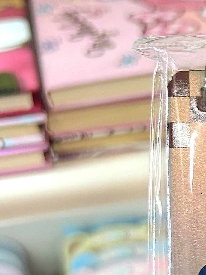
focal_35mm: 107
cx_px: 321
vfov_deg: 18.1
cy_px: 248
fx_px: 849
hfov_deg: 13.0
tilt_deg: -30.1
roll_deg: +0.1
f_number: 1.5
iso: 80
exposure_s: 1/100
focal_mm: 5.7
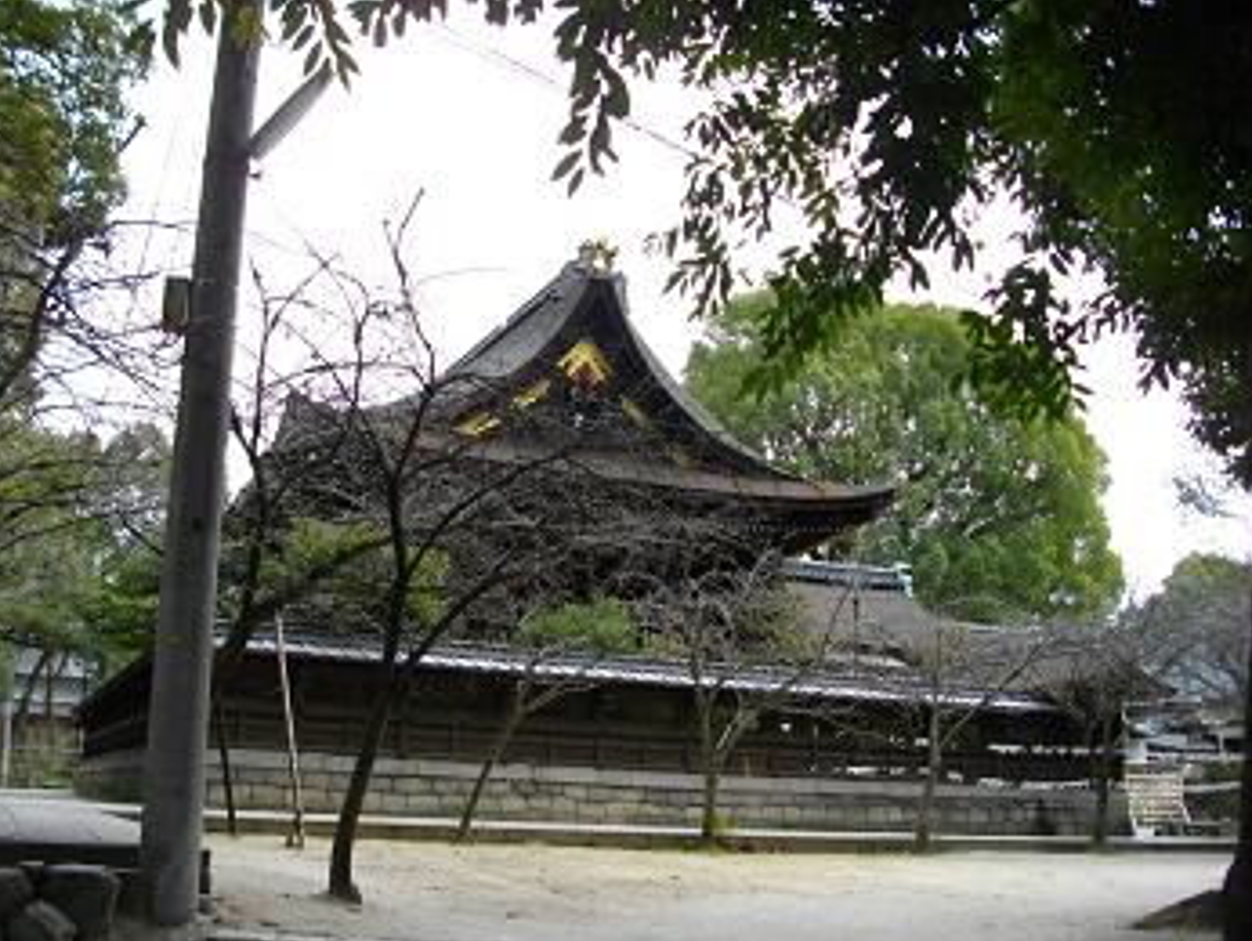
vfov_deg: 39.6
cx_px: 574
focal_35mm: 36
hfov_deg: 51.3
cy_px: 525
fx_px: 1303
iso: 100
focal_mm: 5.7
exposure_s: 1/320
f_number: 2.9
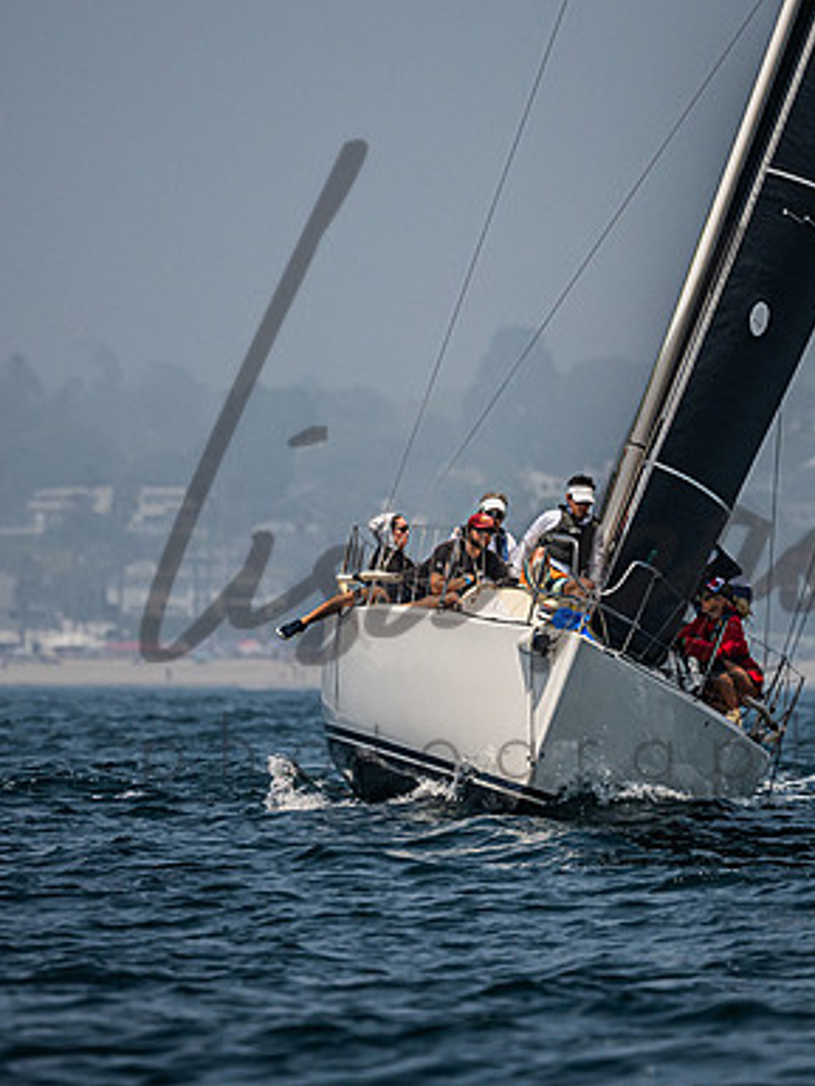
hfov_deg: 1.9
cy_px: 424
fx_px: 24660
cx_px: 494
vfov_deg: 2.5
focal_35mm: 786
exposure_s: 1/5000
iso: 400
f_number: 5.6
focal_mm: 400
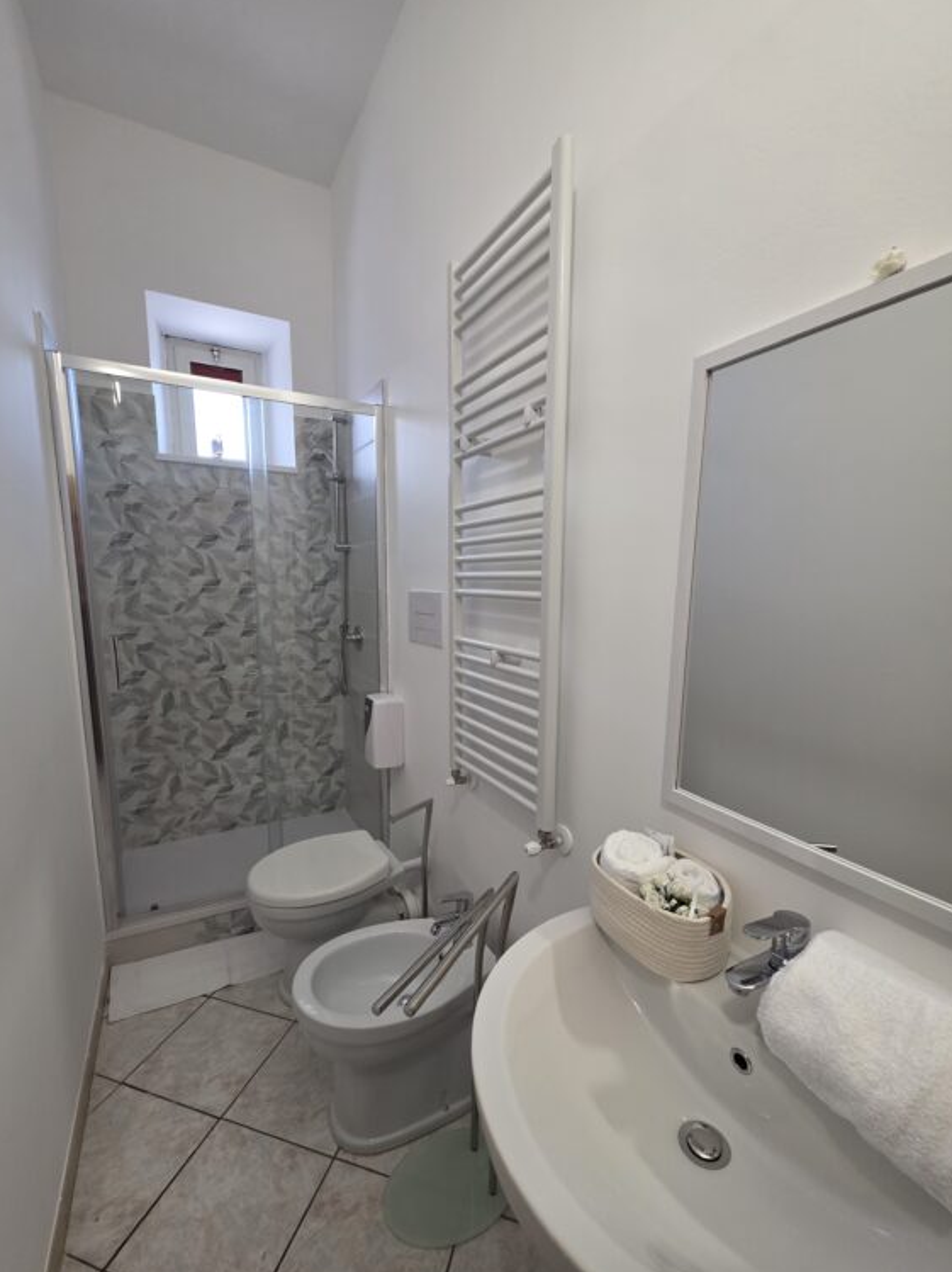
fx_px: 514
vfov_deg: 102.0
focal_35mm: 14
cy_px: 673
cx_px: 471
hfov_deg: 85.6
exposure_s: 1/100
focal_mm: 2.2
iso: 160
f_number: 1.9
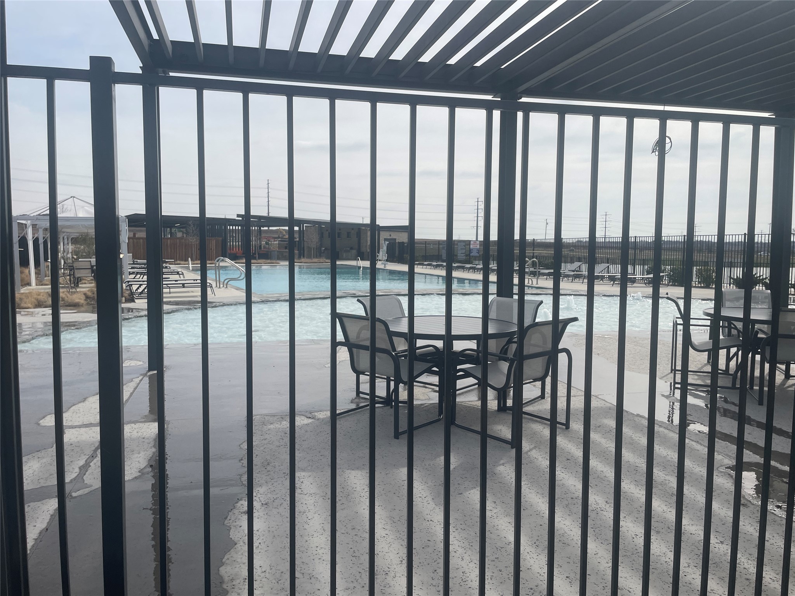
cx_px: 398
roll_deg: -0.7
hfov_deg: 67.3
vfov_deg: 53.1
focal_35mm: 26
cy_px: 298
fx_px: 597
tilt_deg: -2.9
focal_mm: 4.2
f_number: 1.6
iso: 32
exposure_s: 1/6135
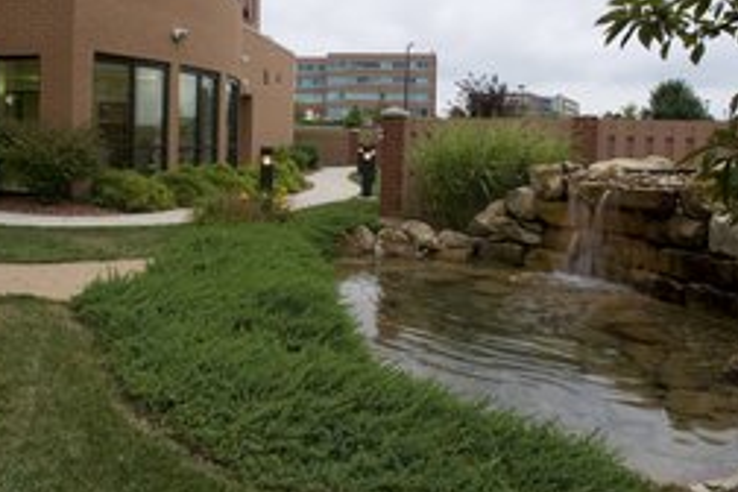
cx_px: 240
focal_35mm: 32
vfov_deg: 40.7
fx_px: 656
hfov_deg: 57.3
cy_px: 176
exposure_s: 1/8
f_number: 11
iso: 200
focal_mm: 14
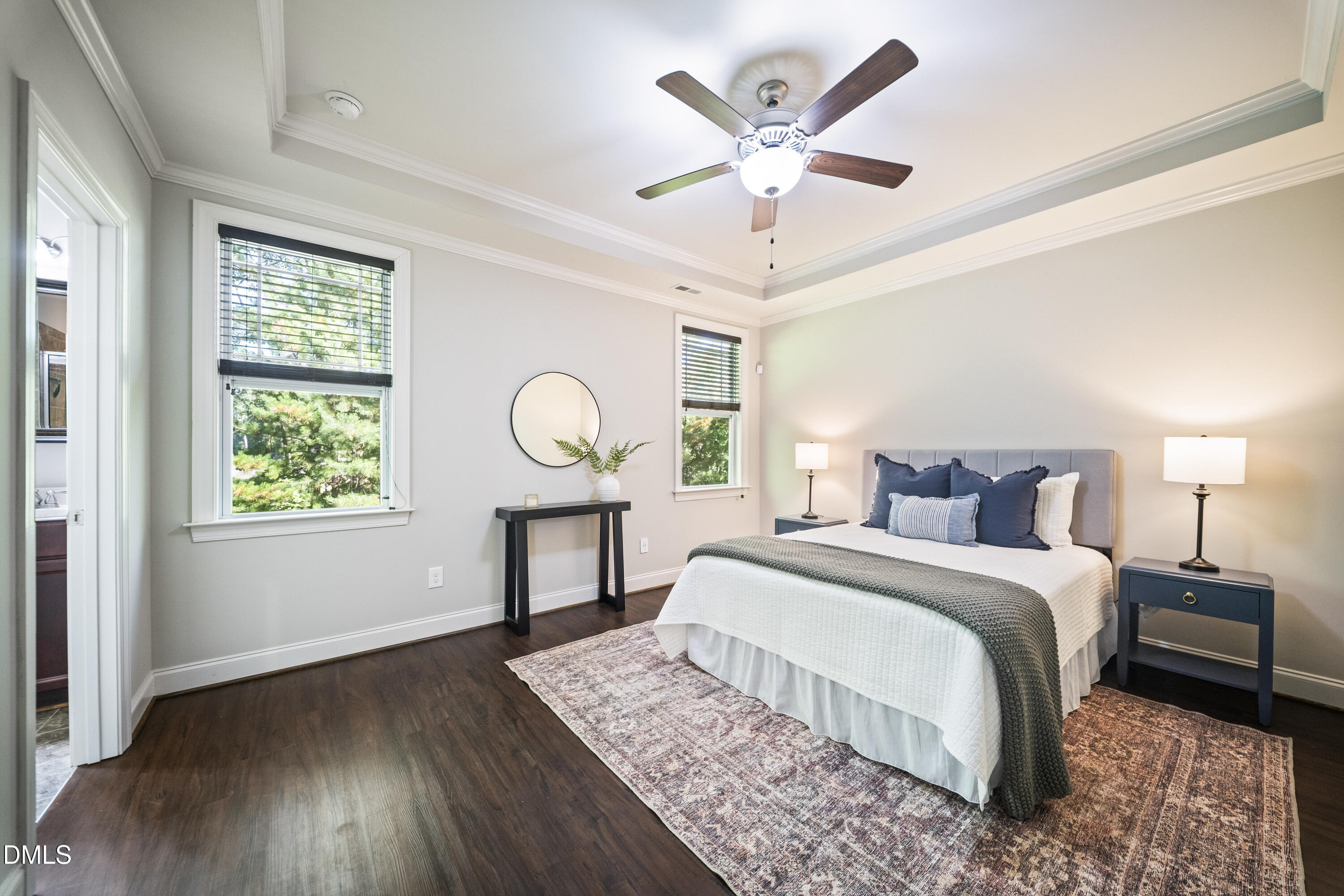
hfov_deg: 112.6
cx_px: 672
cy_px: 448
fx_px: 448
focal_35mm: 12
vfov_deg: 90.0
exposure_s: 1/15
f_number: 3.5
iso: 1000
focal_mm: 12
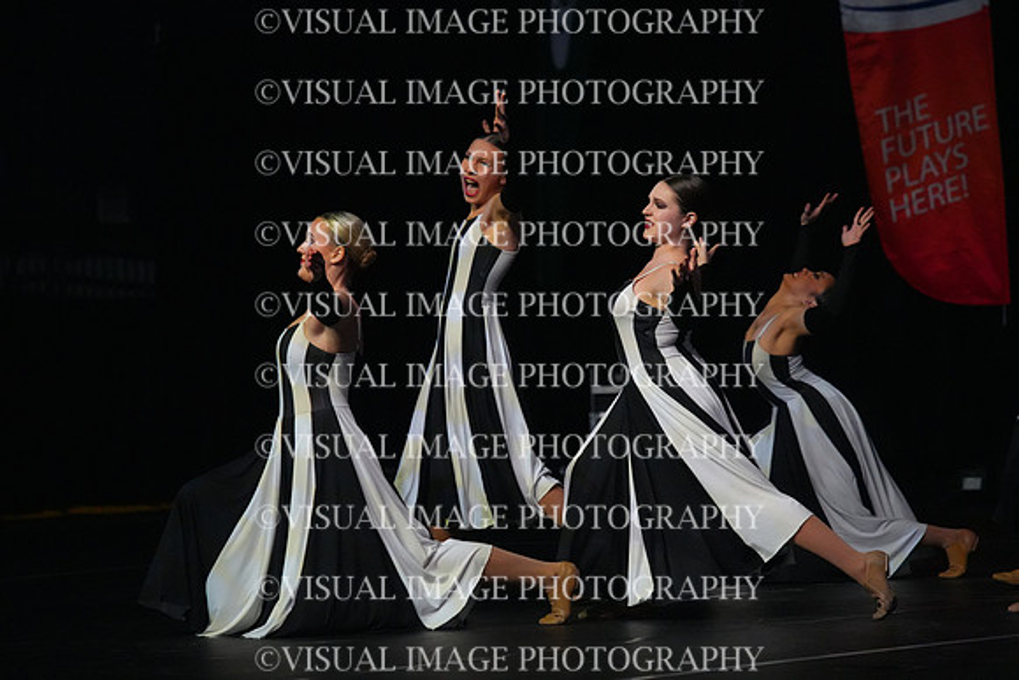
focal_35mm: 275
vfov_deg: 5.0
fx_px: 7785
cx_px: 510
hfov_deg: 7.5
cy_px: 340
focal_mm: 275
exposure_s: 1/1000
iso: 12800
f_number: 5.6
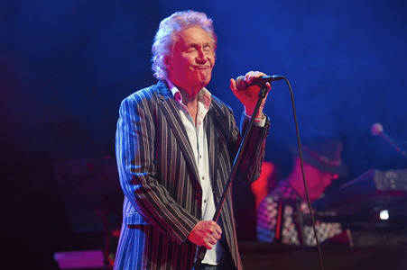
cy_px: 135
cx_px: 204
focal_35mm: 210
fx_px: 2372
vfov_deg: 6.5
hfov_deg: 9.8
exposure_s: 1/200
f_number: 2.8
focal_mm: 210
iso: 1600
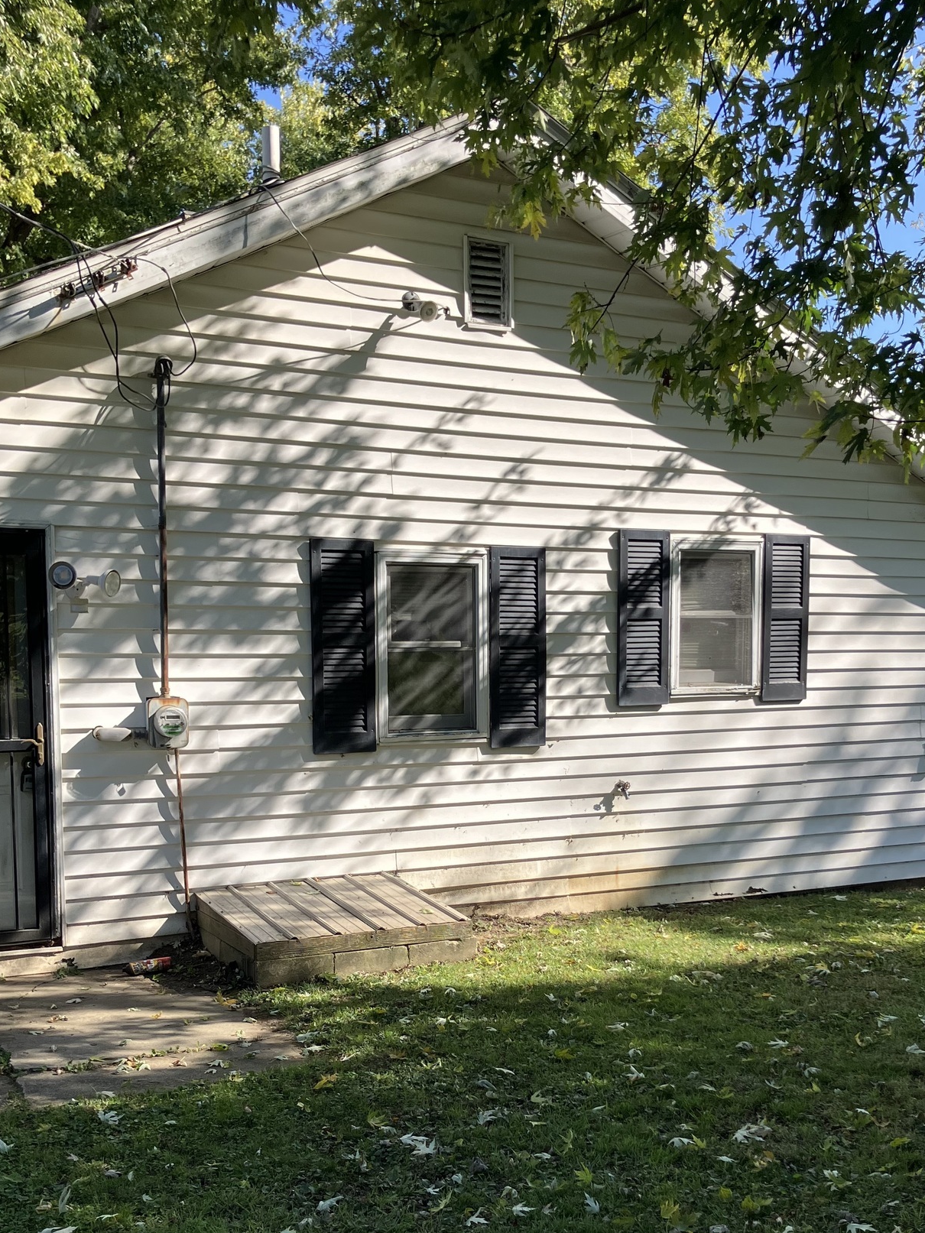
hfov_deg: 35.9
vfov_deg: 46.3
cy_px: 784
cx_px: 497
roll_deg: -1.6
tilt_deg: -7.4
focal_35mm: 40
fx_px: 1425
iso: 32
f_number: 1.8
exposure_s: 1/952
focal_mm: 3.99
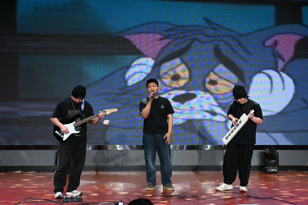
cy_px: 102
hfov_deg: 35.1
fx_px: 488
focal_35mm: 57
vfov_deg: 23.8
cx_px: 154
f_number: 5.6
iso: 1250
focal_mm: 38
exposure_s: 1/200
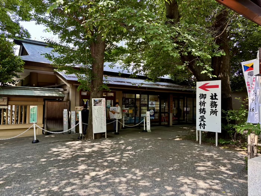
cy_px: 98
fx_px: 196
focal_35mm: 26
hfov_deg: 67.3
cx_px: 130
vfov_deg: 53.1
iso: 50
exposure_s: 1/121
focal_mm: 5.96
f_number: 1.6
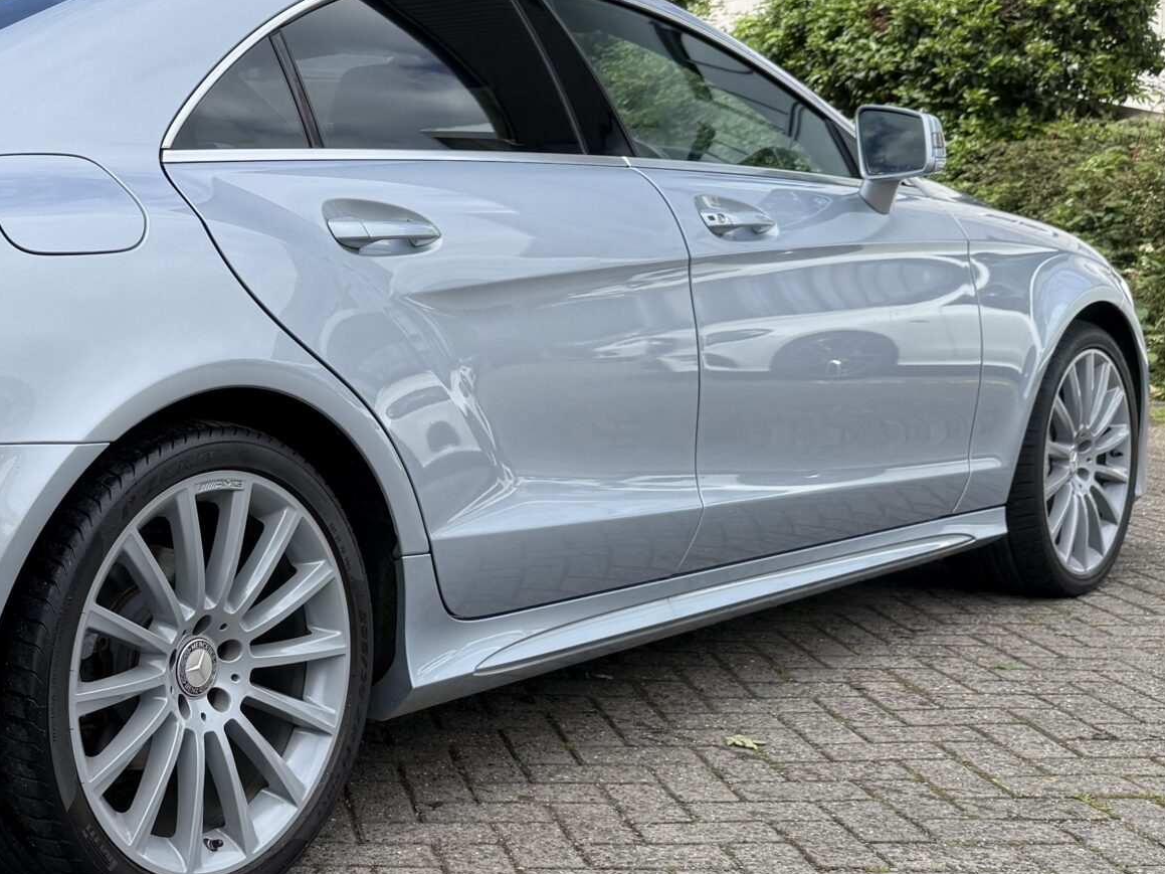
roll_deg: +0.7
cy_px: 332
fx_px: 1784
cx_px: 61
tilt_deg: -4.1
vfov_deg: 27.4
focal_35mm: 53
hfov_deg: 33.7
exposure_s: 1/2907
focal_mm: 6.76
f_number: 1.78
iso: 100
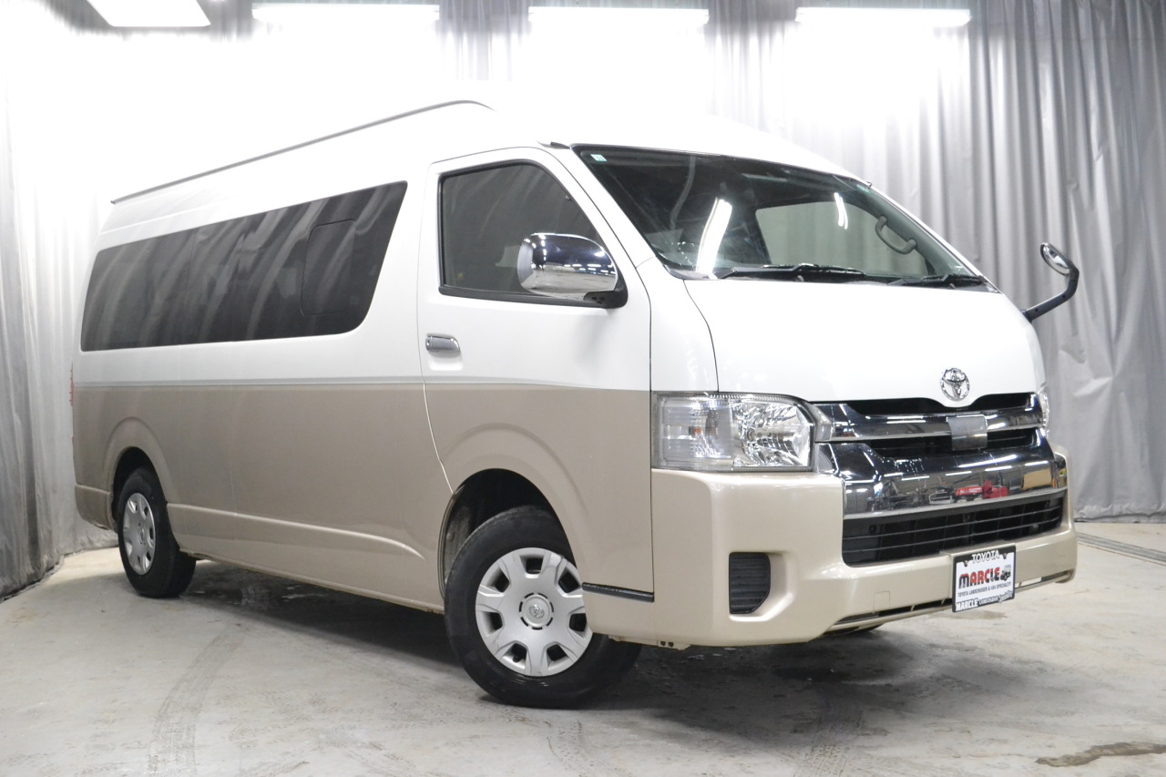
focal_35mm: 39
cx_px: 583
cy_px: 388
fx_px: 1263
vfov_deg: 34.2
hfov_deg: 49.6
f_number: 5.6
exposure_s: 1/50
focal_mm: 26
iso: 3200
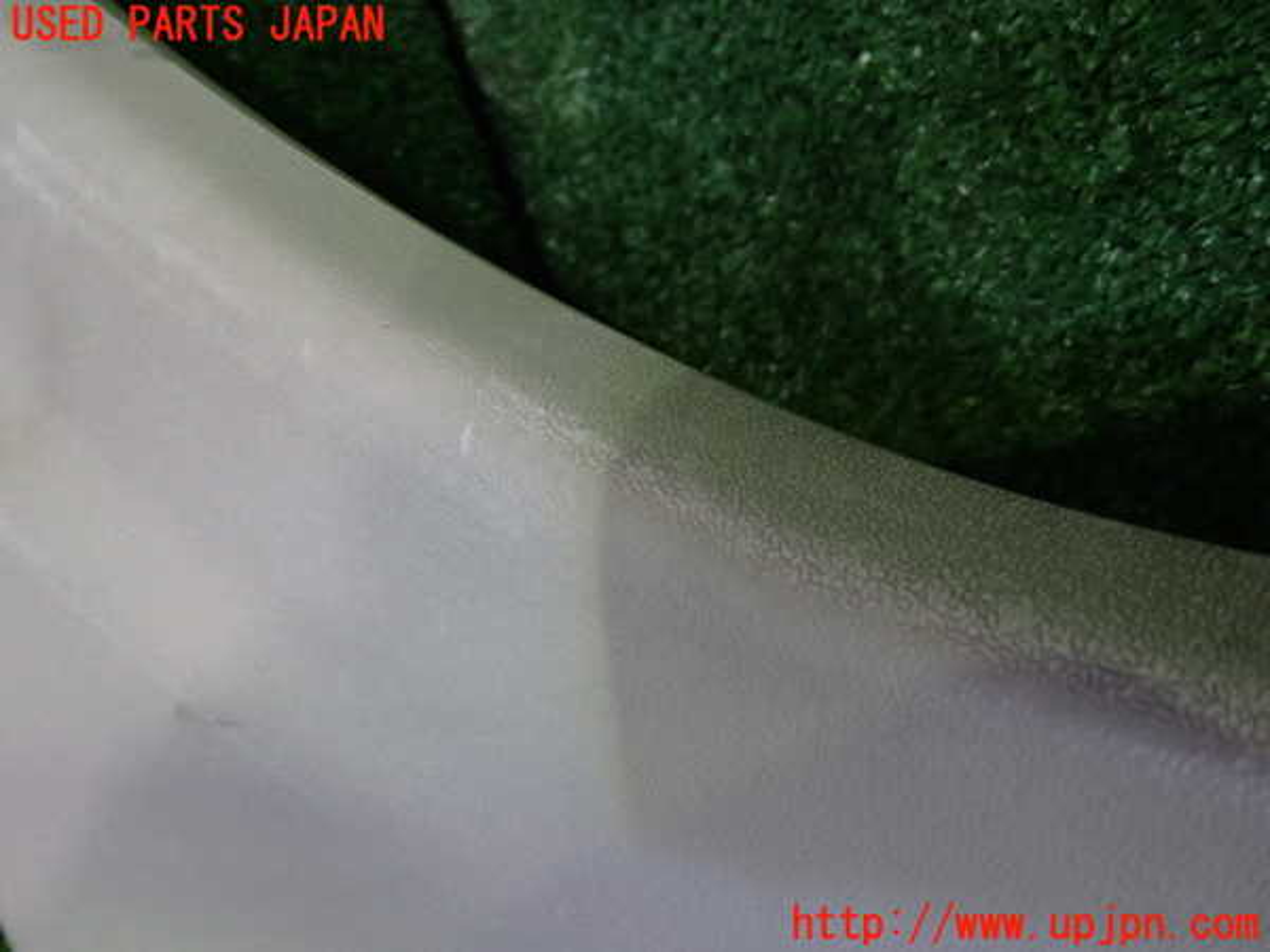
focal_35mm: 30
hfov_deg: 60.0
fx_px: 1101
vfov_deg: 46.8
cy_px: 476
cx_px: 635
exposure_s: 1/30
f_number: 2.3
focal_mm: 5.4
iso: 500
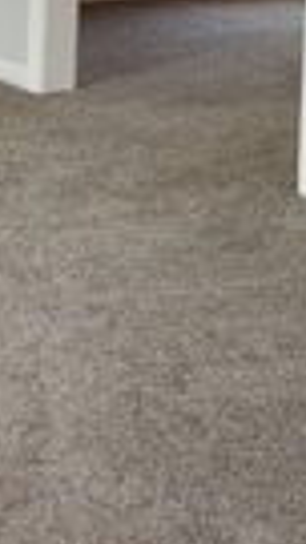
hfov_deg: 8.5
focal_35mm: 139
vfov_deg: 14.7
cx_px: -165
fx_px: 2004
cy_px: -183
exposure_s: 1/100
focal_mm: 10.4
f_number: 2
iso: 125
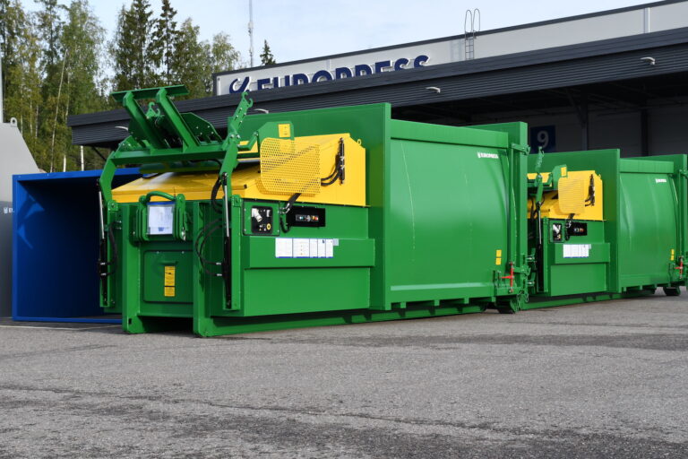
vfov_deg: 23.8
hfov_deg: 35.1
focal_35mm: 57
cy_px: 230
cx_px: 344
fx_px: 1089
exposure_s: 1/200
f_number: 13
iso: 400
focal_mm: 38
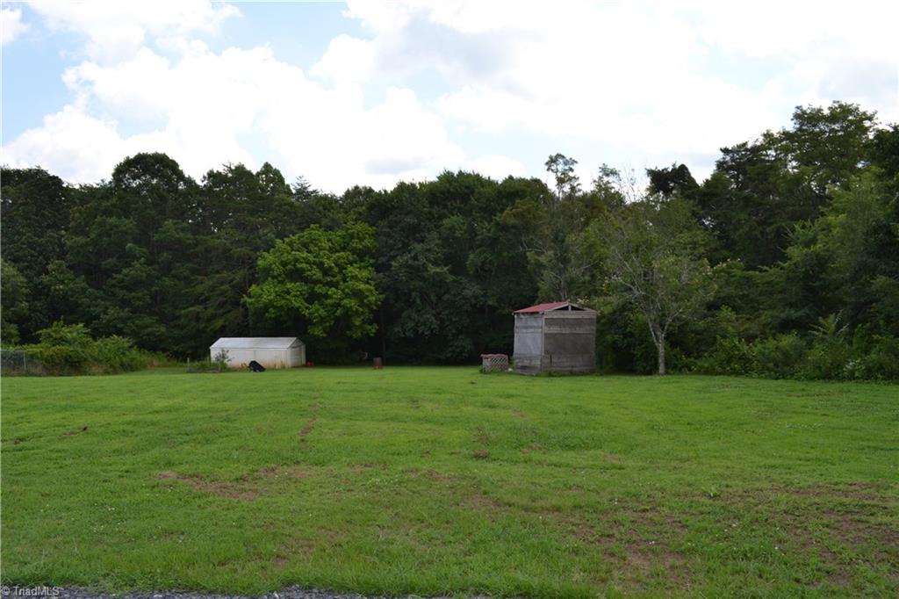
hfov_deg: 67.4
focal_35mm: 27
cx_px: 450
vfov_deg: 47.9
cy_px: 300
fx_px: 674
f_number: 6.3
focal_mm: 18
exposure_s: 1/200
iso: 100
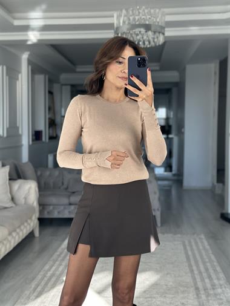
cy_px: 153
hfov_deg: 30.3
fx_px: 425
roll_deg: +0.6
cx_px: 115
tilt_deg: -19.7
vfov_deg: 39.6
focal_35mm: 48
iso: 80
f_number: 1.78
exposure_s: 1/222
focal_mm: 6.86
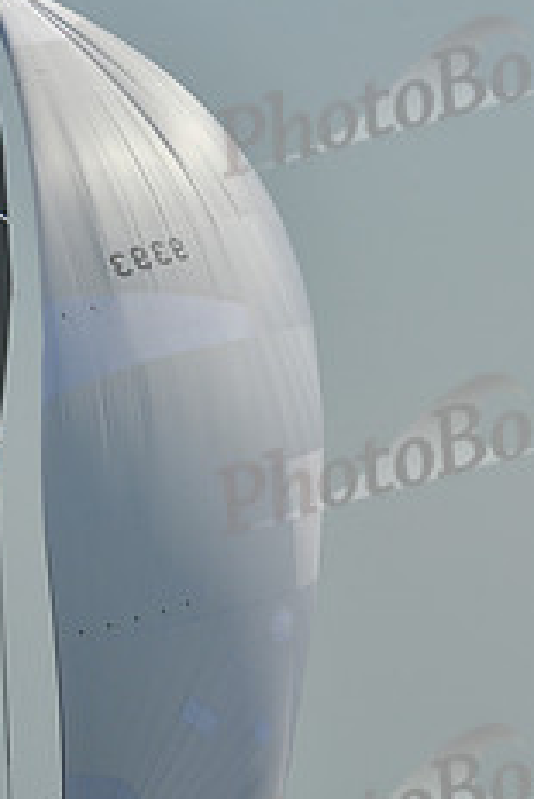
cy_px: 317
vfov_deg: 7.5
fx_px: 6109
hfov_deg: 5.0
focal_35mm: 275
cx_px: 40
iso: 320
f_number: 10
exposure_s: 1/640
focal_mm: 110
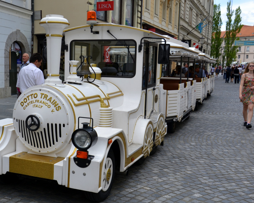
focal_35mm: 46
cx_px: 80
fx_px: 346
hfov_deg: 39.7
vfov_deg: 32.7
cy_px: 110
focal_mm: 22
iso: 100
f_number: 7.1
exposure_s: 1/200
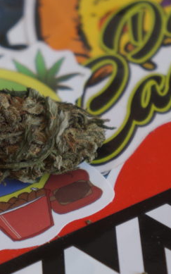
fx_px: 1238
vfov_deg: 12.6
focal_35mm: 166
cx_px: -1
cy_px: 124
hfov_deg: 7.9
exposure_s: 1/100
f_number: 5.6
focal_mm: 55
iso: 200
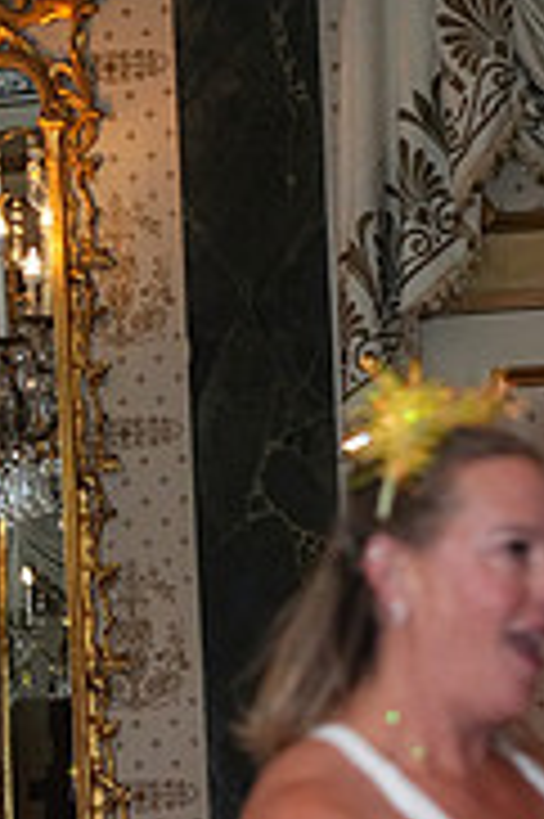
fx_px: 5291
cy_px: 1296
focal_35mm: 233
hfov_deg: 5.8
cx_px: 704
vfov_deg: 8.6
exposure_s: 1/200
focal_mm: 73
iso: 5000
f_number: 4
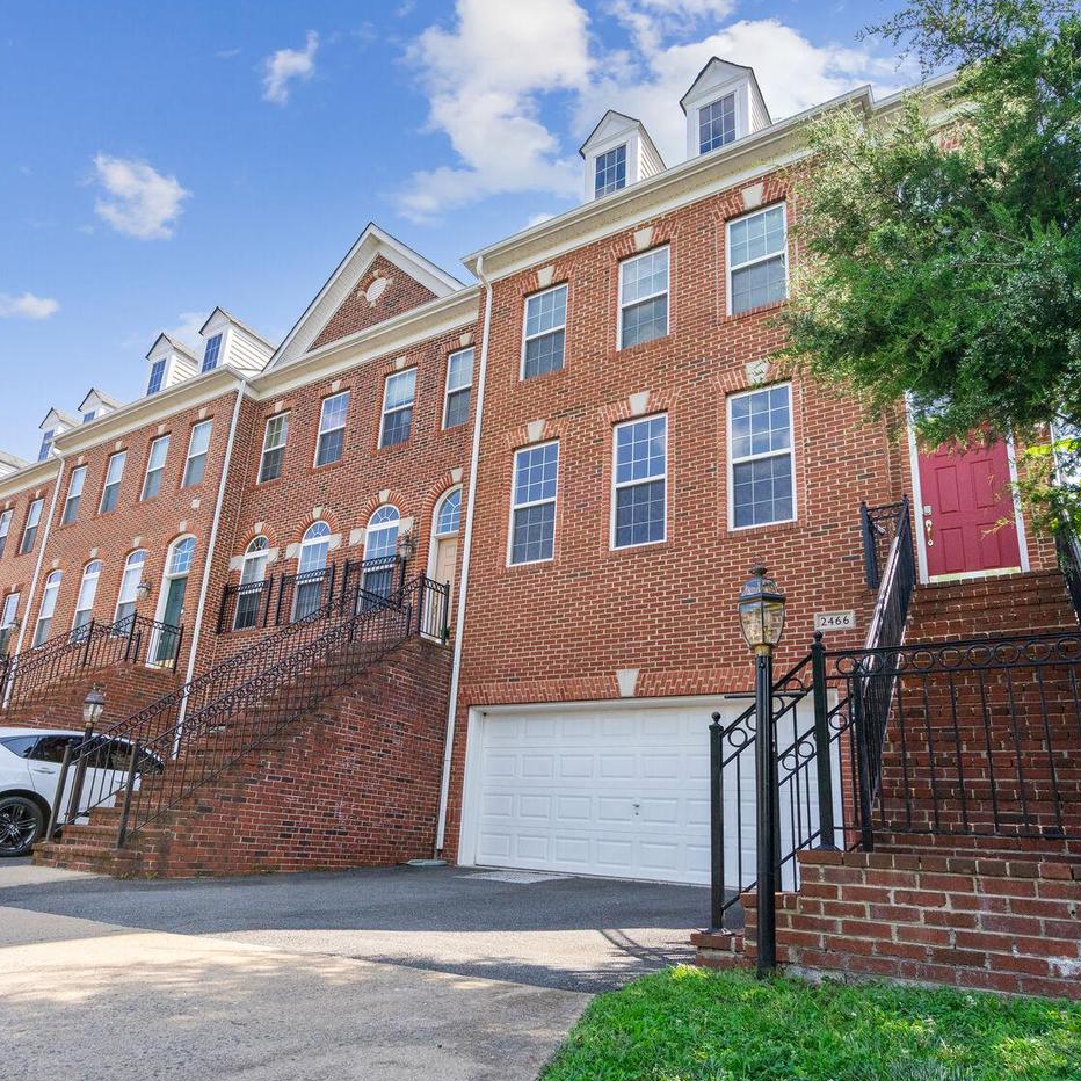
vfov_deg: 72.1
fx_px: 742
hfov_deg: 72.1
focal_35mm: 21
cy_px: 547
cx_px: 510
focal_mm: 16
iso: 800
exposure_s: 1/800
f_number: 8
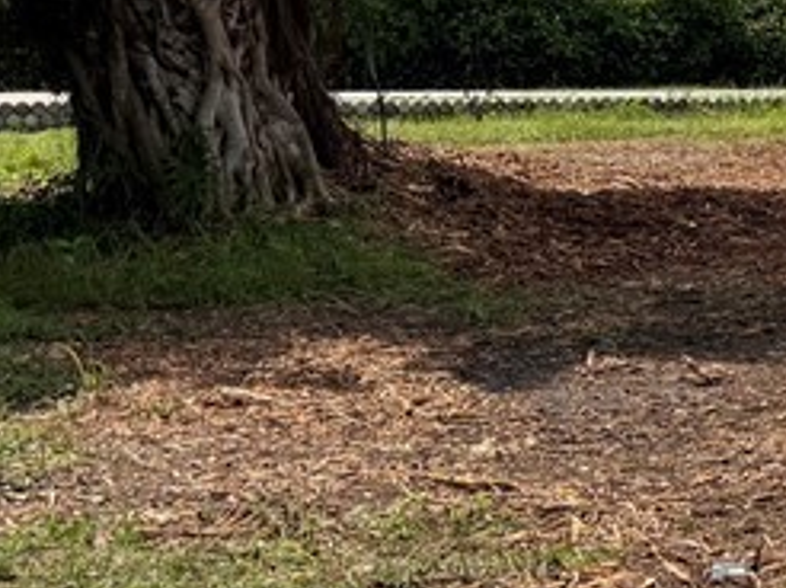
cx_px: 1479
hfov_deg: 16.1
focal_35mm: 100
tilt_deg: -0.9
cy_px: 121
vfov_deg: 14.7
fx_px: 2268
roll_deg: +0.3
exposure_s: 1/5714
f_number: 1.78
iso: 80
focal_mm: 6.76
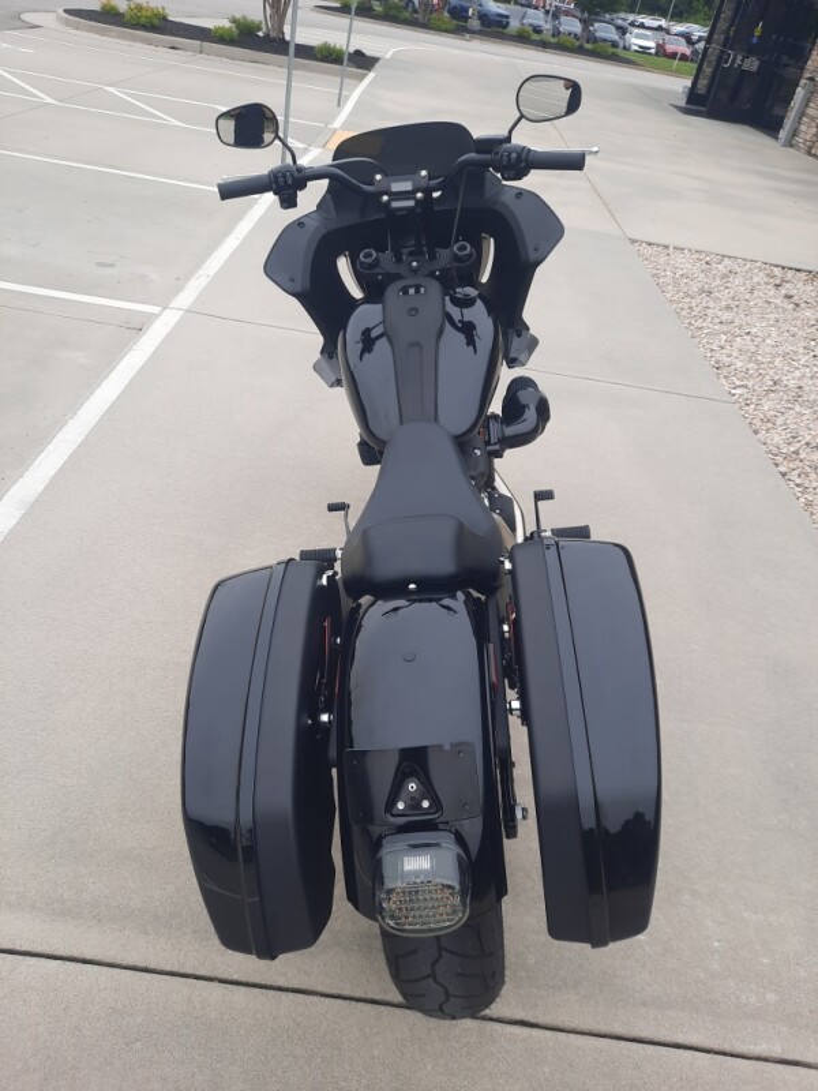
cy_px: 546
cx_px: 409
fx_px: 788
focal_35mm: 25
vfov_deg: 69.4
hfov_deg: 54.9
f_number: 2
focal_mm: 4.6
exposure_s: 1/180
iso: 32
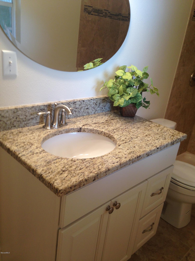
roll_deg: -7.2
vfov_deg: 55.4
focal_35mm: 33
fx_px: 248
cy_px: 130
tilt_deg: -19.9
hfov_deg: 42.9
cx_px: 98
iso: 50
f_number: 2.4
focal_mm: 4.12
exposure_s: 1/24
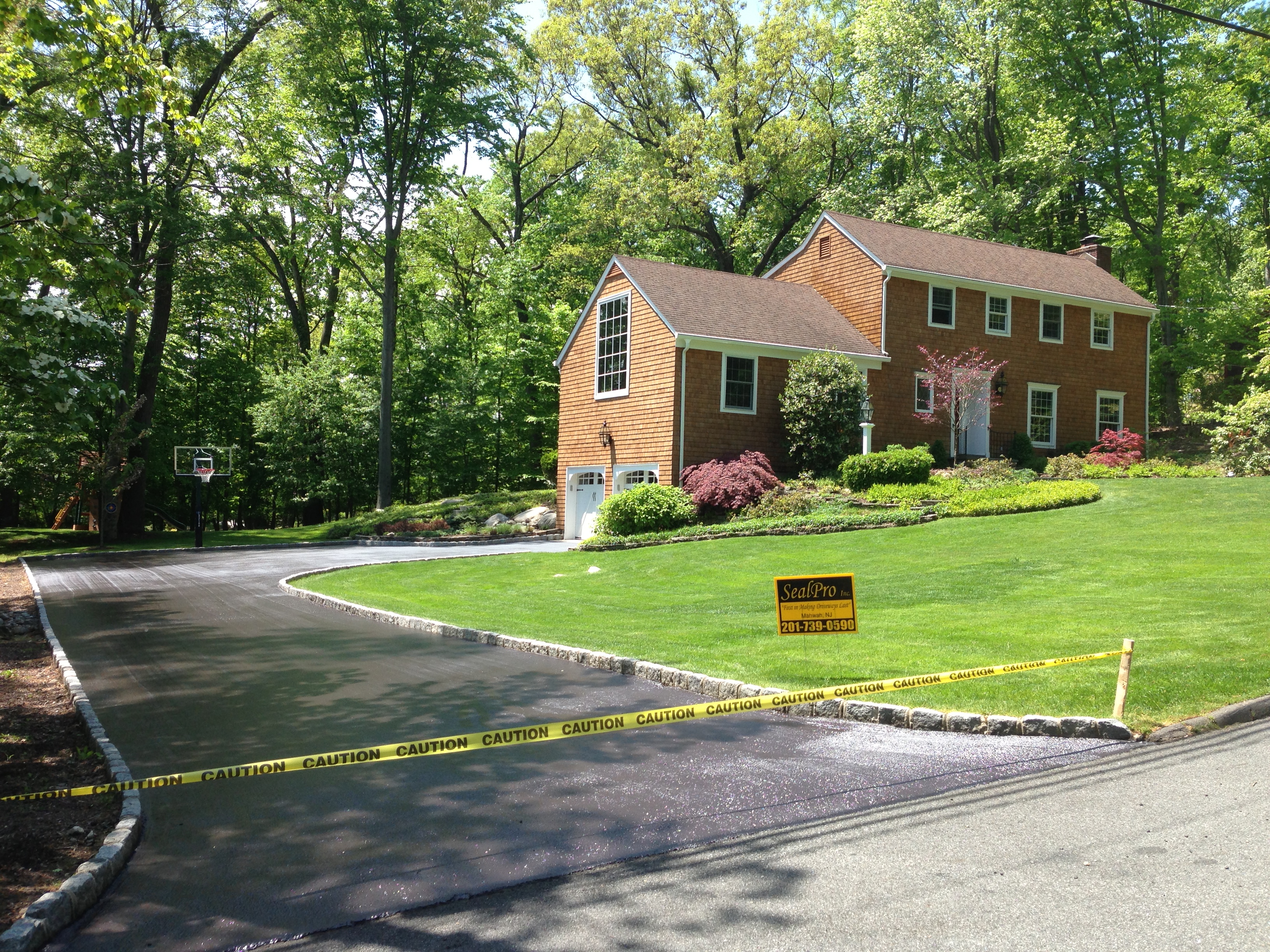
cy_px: 476
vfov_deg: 42.9
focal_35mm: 33
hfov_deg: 55.4
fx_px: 1211
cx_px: 635
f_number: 2.4
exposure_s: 1/521
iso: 50
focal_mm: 4.13
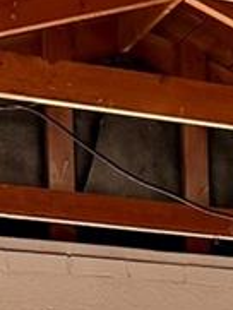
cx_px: 346
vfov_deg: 11.3
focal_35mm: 159
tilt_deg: -3.3
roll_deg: -0.9
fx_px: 1425
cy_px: 606
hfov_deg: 9.1
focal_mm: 6.86
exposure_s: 1/121
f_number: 1.78
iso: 64
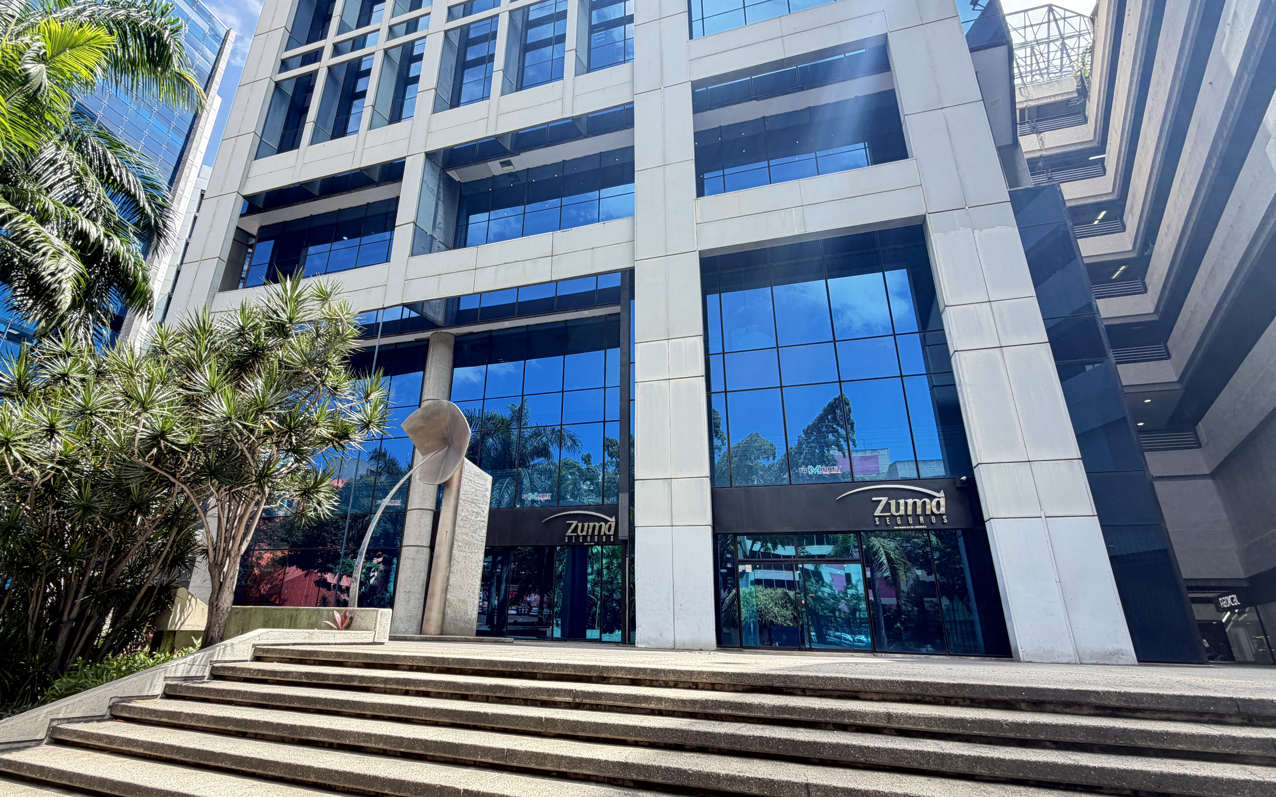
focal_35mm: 17
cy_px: 428
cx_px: 586
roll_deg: -0.9
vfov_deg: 67.9
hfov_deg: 94.2
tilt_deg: +20.0
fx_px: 591
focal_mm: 2.22
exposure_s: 1/227
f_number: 2.2
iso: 50
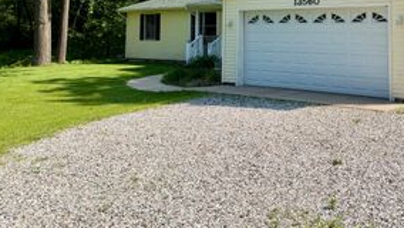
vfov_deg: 24.8
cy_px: 1
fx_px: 493
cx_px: 319
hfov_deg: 42.7
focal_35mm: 46
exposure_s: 1/3425
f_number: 1.78
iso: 80
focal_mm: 6.76
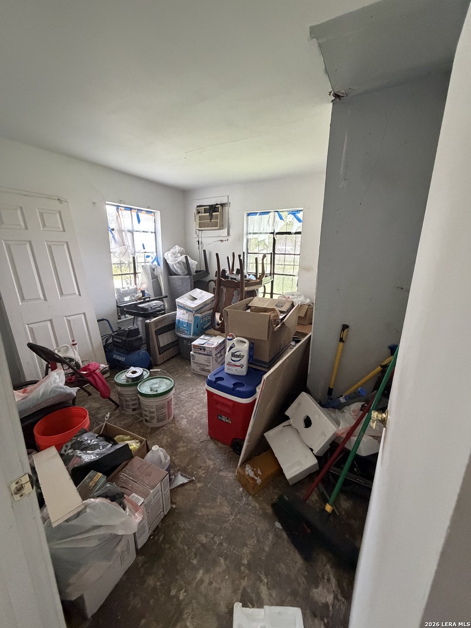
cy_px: 314
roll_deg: -0.9
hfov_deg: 85.7
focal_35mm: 14
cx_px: 236
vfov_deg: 102.1
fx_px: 254
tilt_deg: -14.5
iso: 640
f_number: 2.2
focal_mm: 2.22
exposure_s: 1/60
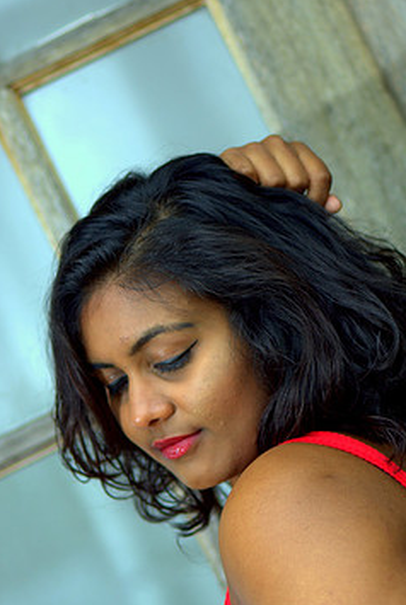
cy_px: 324
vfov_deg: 10.8
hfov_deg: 7.3
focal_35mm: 190
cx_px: 253
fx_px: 3201
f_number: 2.8
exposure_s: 1/250
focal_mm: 100
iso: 100
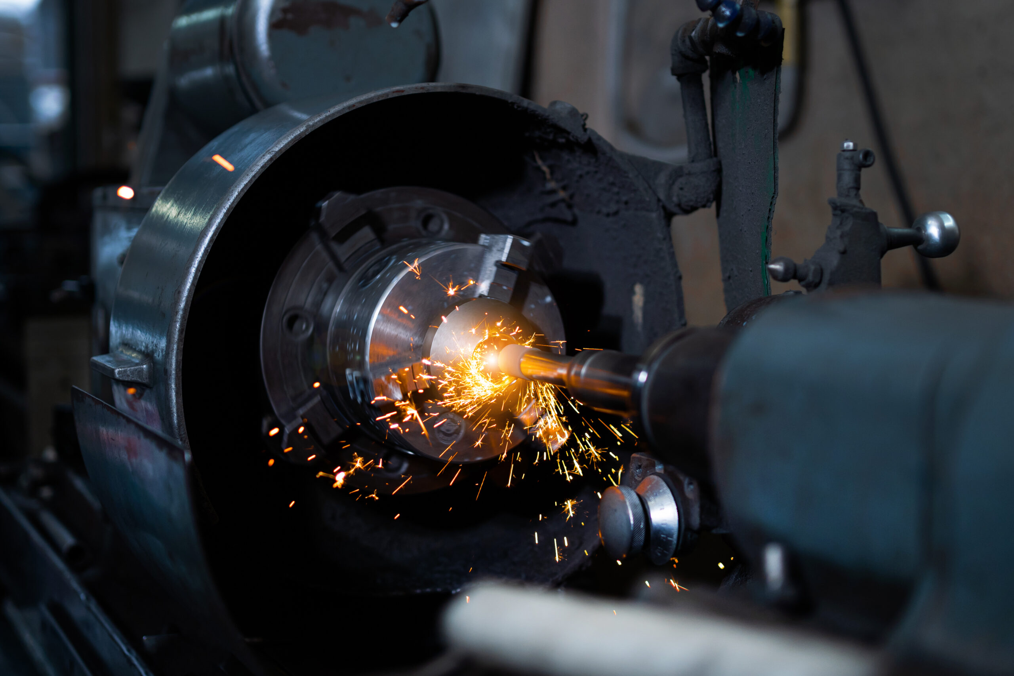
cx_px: 507
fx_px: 1465
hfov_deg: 38.2
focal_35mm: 52
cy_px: 338
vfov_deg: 26.0
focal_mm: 35
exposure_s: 1/160
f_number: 2.8
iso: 250
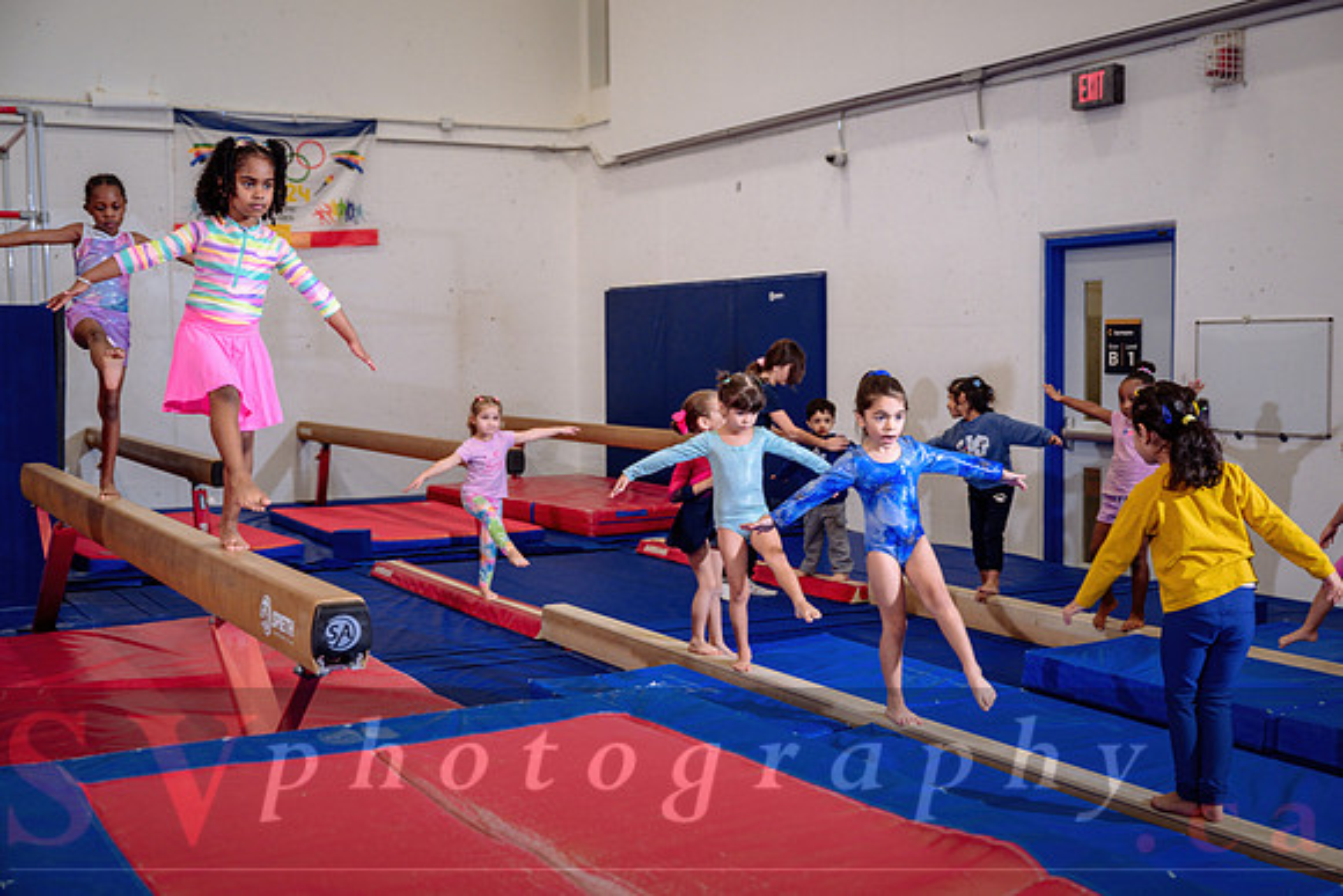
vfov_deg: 31.2
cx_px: 672
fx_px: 1604
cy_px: 448
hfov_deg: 45.4
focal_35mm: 43
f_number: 3.5
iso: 800
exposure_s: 1/250
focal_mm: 43
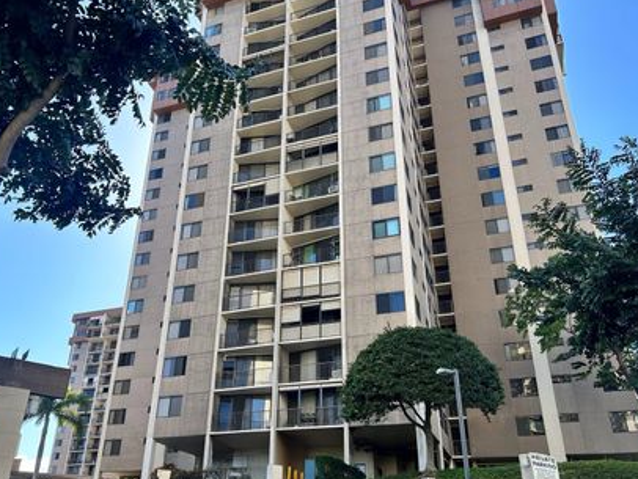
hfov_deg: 56.7
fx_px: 590
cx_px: 294
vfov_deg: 44.2
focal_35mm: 32
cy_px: 254
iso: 50
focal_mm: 5.7
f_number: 1.5
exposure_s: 1/1089
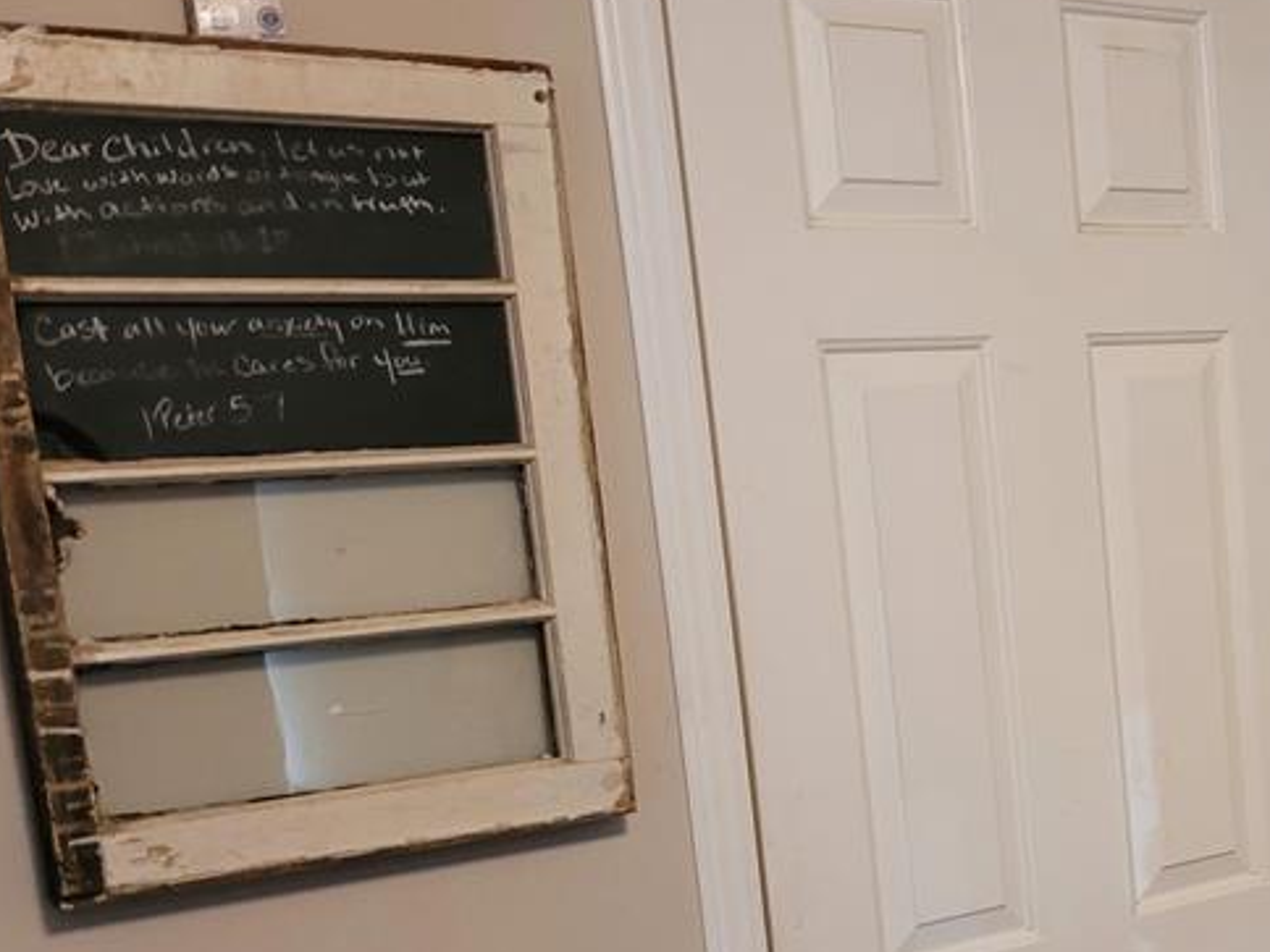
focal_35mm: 55
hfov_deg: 32.8
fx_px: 2018
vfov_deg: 26.1
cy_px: 758
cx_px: 1186
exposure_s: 1/40
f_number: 1.8
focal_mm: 5.4
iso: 250
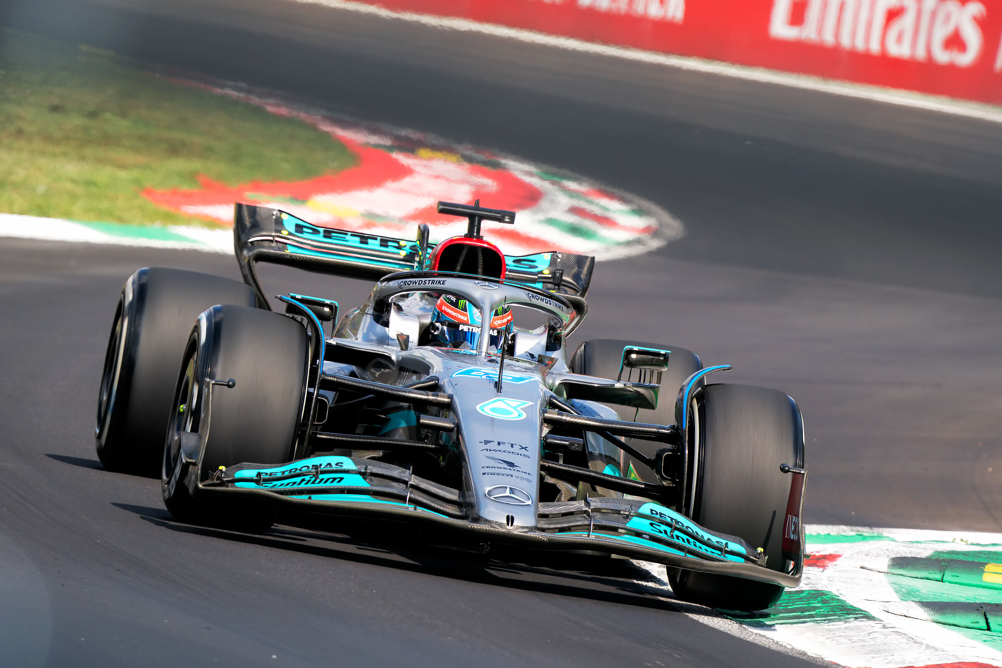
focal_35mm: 600
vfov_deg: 2.3
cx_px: 501
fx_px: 16699
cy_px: 334
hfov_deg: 3.4
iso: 800
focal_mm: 600
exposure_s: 1/1600
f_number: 8
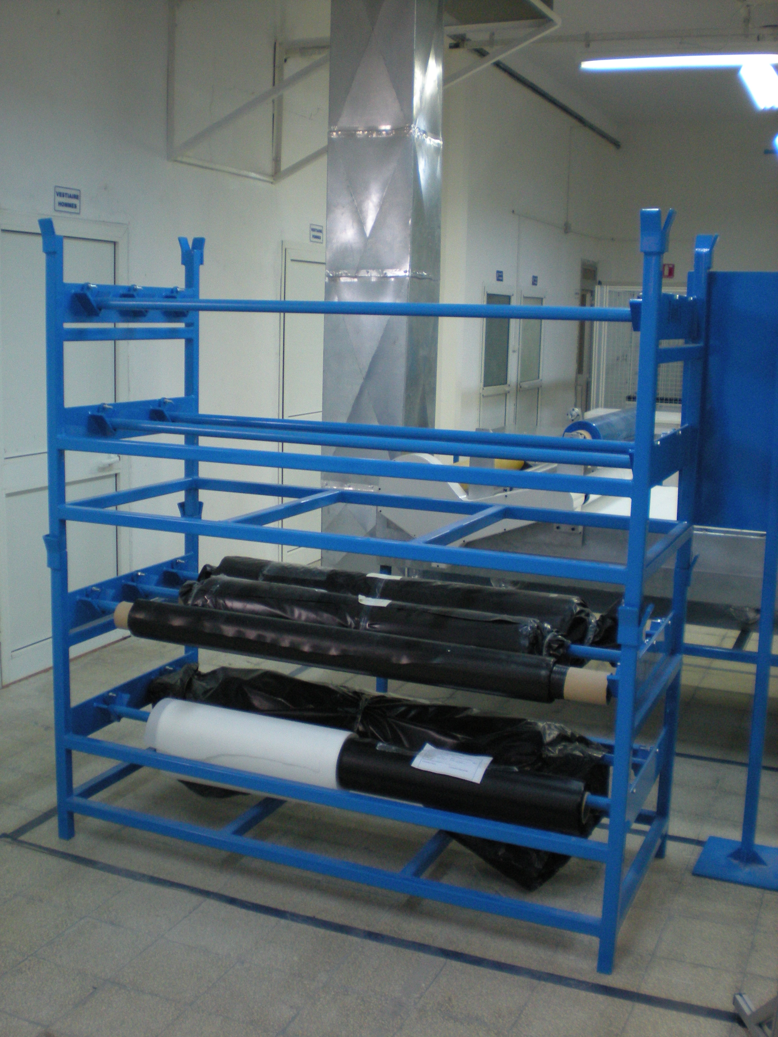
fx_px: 1139
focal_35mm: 38
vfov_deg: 49.0
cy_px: 518
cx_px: 389
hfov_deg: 37.7
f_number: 3.1
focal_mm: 6.3
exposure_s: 1/37.6
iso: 200
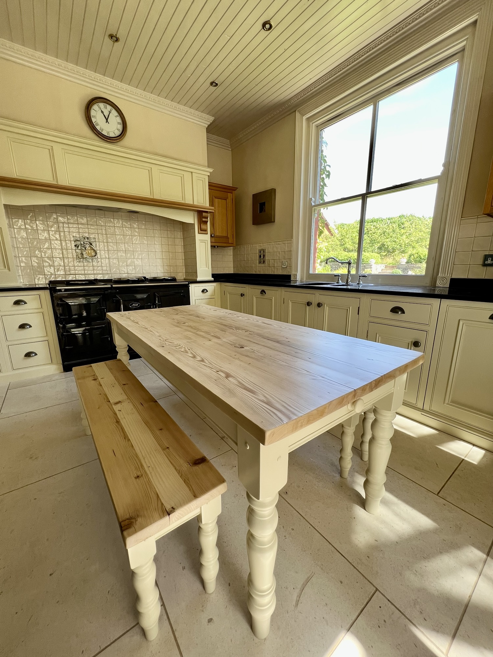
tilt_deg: -12.8
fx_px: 247
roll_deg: +0.4
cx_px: 246
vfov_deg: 106.2
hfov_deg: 89.9
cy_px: 328
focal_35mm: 13
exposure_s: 1/99
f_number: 1.8
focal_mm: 1.57
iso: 64
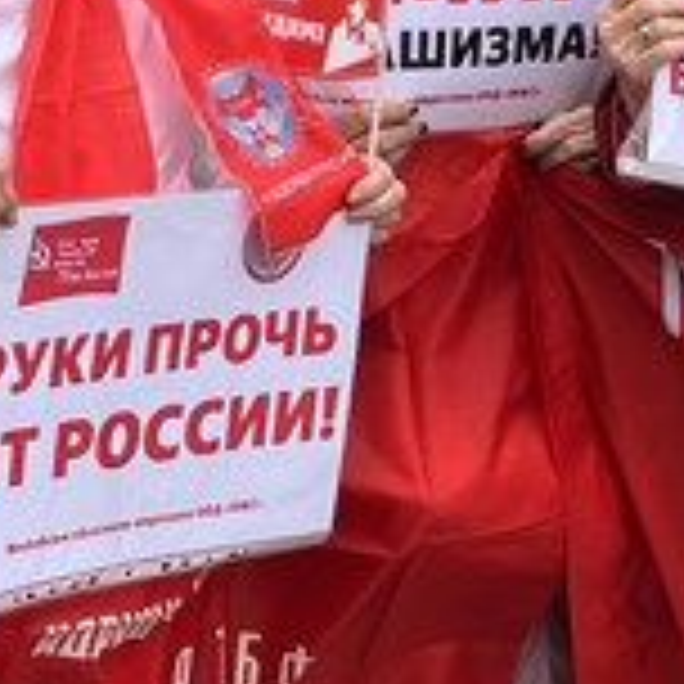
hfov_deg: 11.2
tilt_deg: -12.5
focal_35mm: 155
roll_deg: -2.8
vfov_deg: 11.1
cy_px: -63
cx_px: 580
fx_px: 3465
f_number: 1.6
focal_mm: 5.1
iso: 50
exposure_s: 1/787
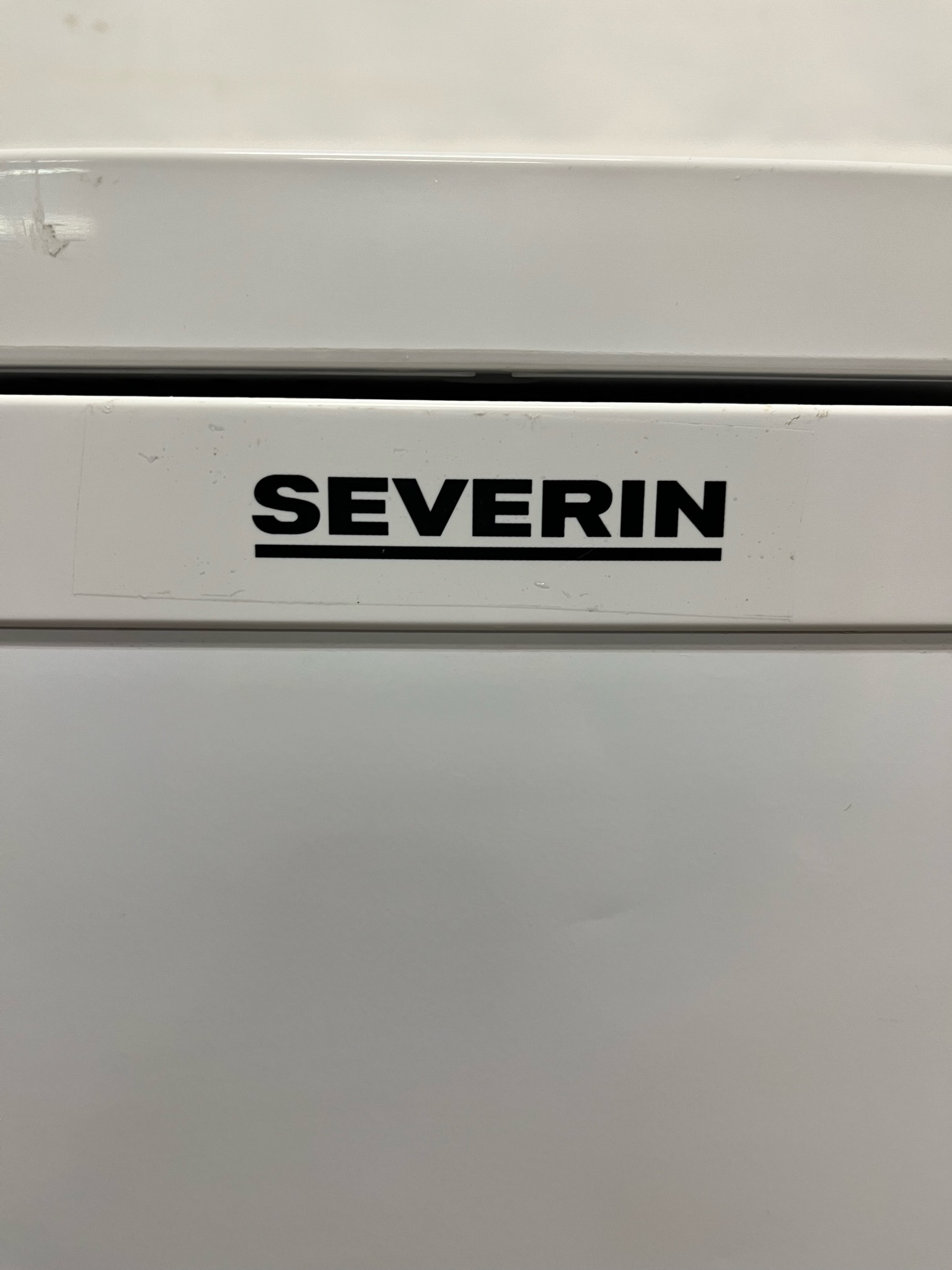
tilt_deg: -7.4
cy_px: 635
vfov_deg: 67.3
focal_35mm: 26
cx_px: 476
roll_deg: +0.6
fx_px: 954
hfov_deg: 53.0
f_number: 1.6
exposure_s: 1/50
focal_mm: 5.1
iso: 100
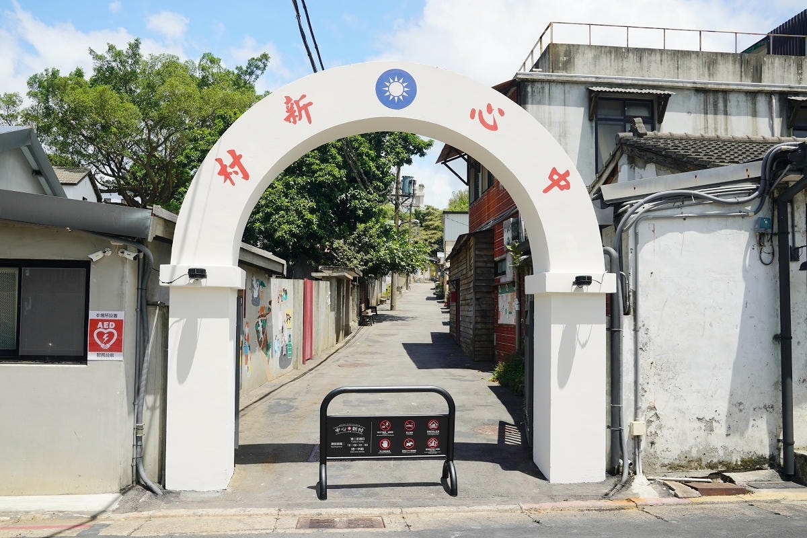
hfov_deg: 58.7
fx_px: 717
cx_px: 404
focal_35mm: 32
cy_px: 269
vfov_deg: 41.1
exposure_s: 1/125
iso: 100
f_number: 8
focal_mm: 32
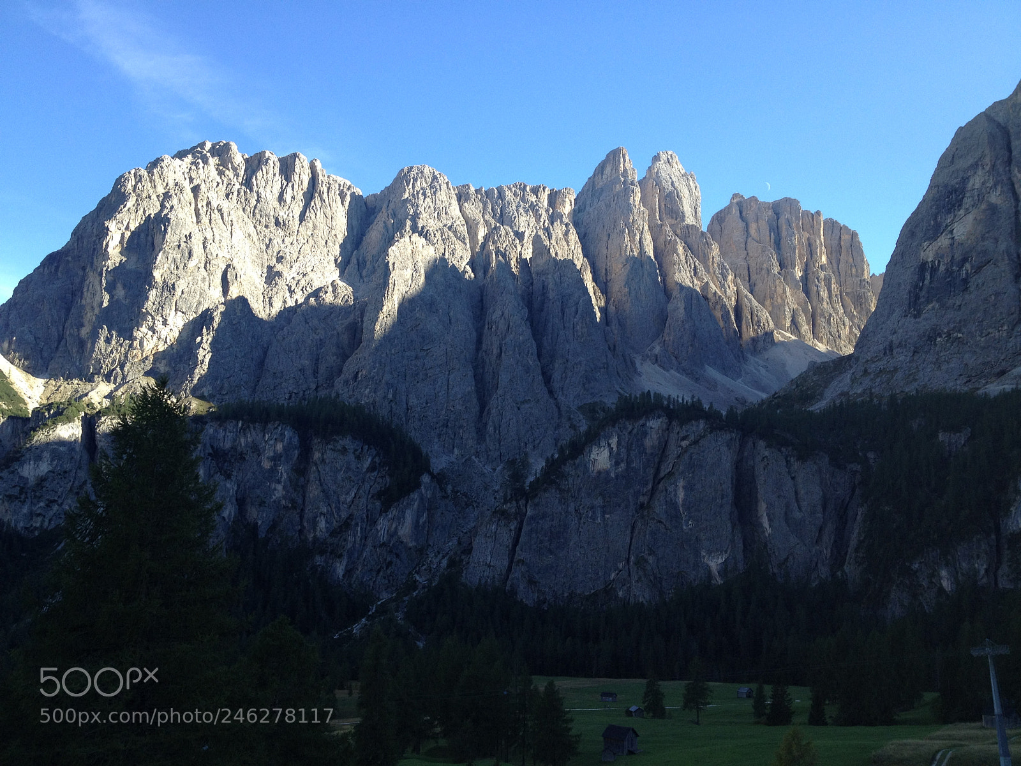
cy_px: 383
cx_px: 510
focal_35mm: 35
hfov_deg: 52.6
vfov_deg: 40.7
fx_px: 1032
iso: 64
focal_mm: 4.28
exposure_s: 1/421
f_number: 2.4
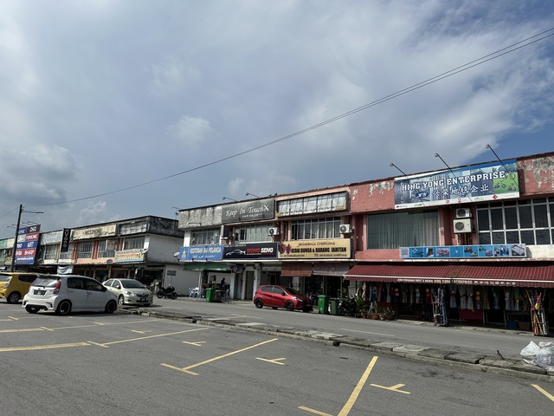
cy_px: 208
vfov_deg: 56.8
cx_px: 277
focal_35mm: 24
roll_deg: -4.1
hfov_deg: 71.6
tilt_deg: +13.6
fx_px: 384
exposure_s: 1/8929
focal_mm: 6.86
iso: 80
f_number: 1.78
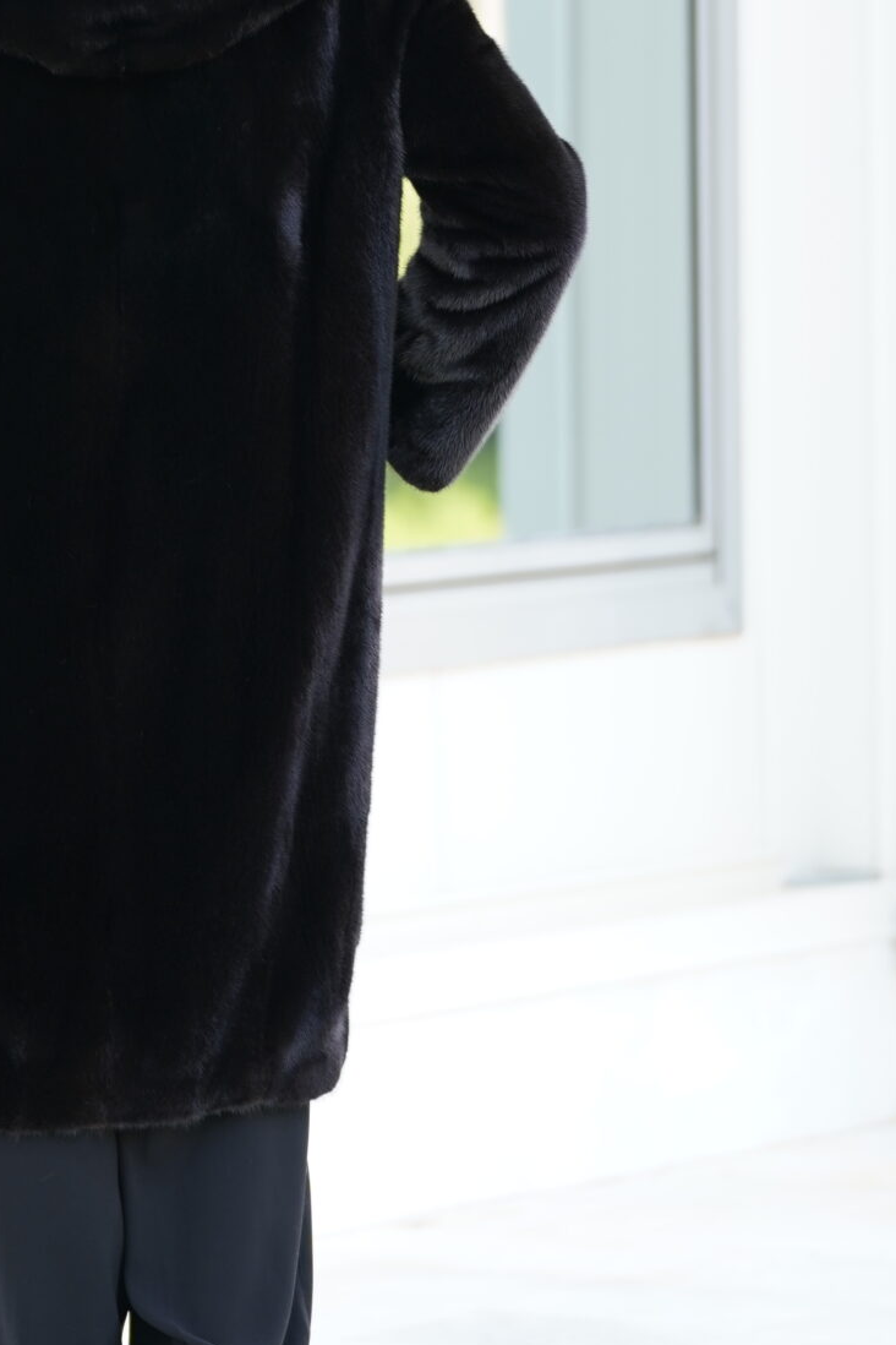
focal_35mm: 289
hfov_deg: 4.7
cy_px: 137
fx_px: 10788
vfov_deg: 7.1
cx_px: -103
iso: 250
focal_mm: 124
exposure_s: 1/250
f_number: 2.8
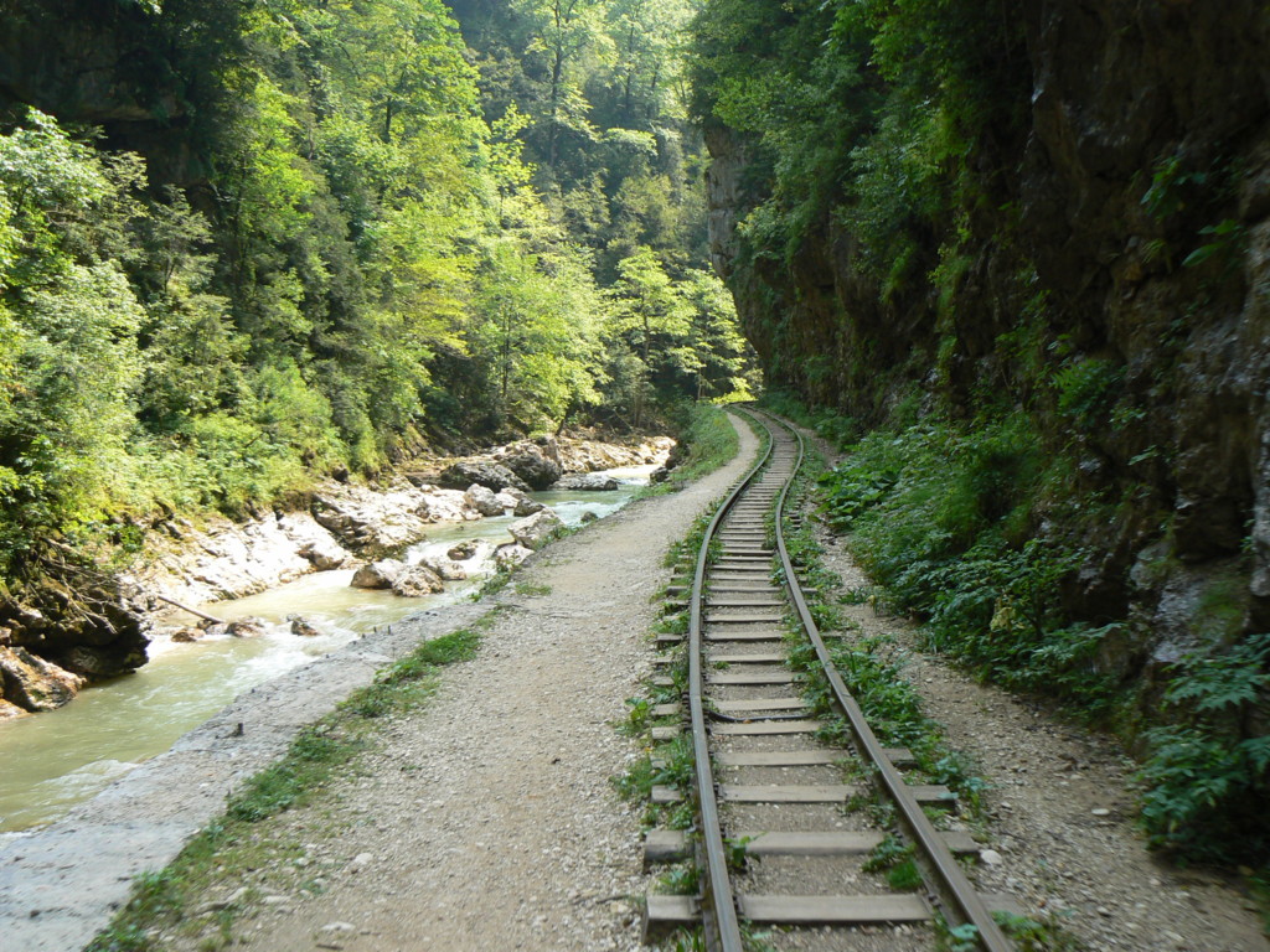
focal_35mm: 36
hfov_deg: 51.4
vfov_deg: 39.7
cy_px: 476
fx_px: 1321
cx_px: 635
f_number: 4
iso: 80
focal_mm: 6
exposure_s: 1/125
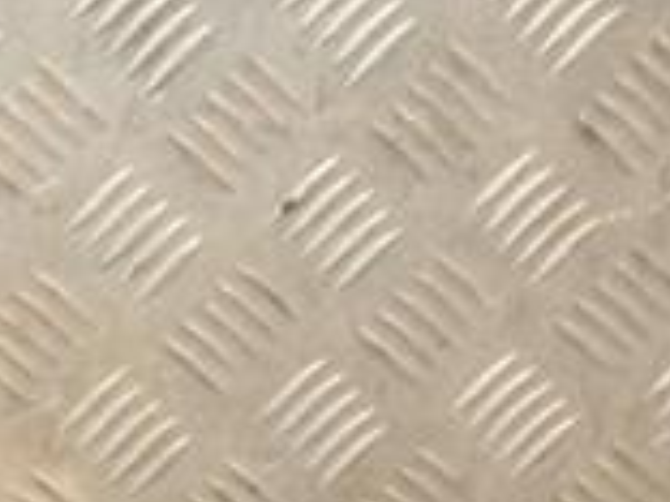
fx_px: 3752
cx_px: -21
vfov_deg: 7.5
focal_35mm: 194
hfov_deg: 10.1
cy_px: 841
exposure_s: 1/200
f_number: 5.6
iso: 800
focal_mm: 35
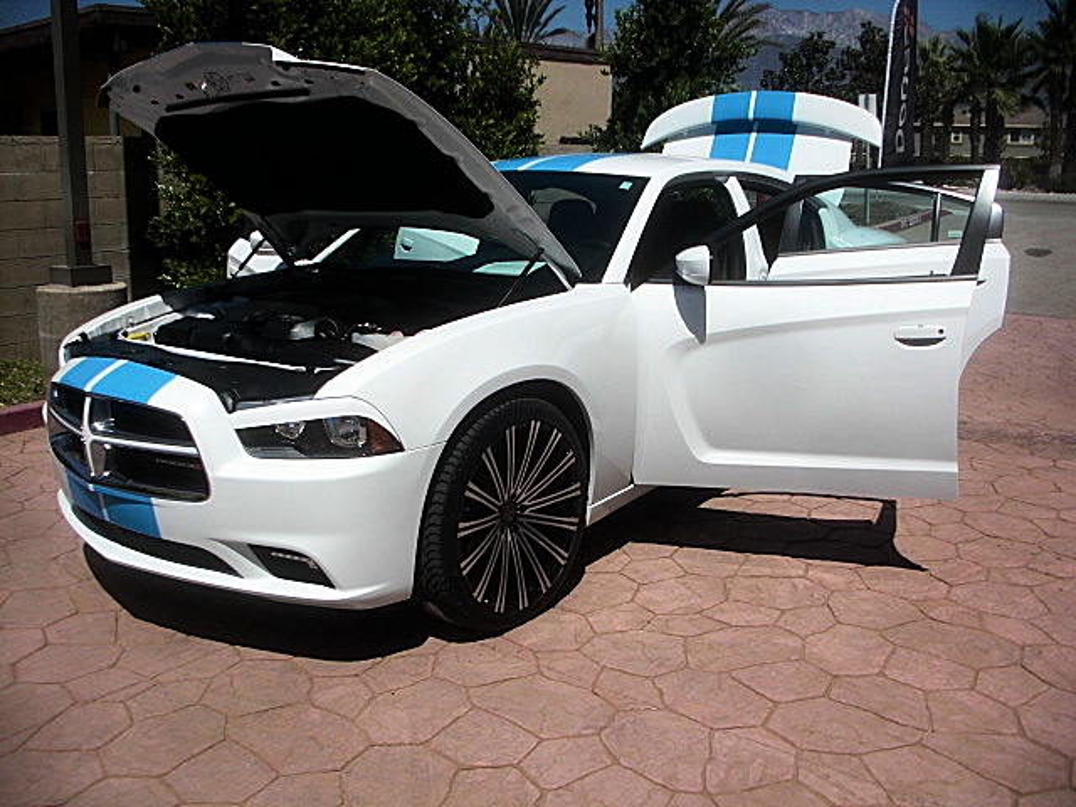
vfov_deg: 39.7
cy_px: 404
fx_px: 1119
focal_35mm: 36
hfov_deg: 51.4
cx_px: 538
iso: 50
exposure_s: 1/250
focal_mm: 6.3
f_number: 7.9
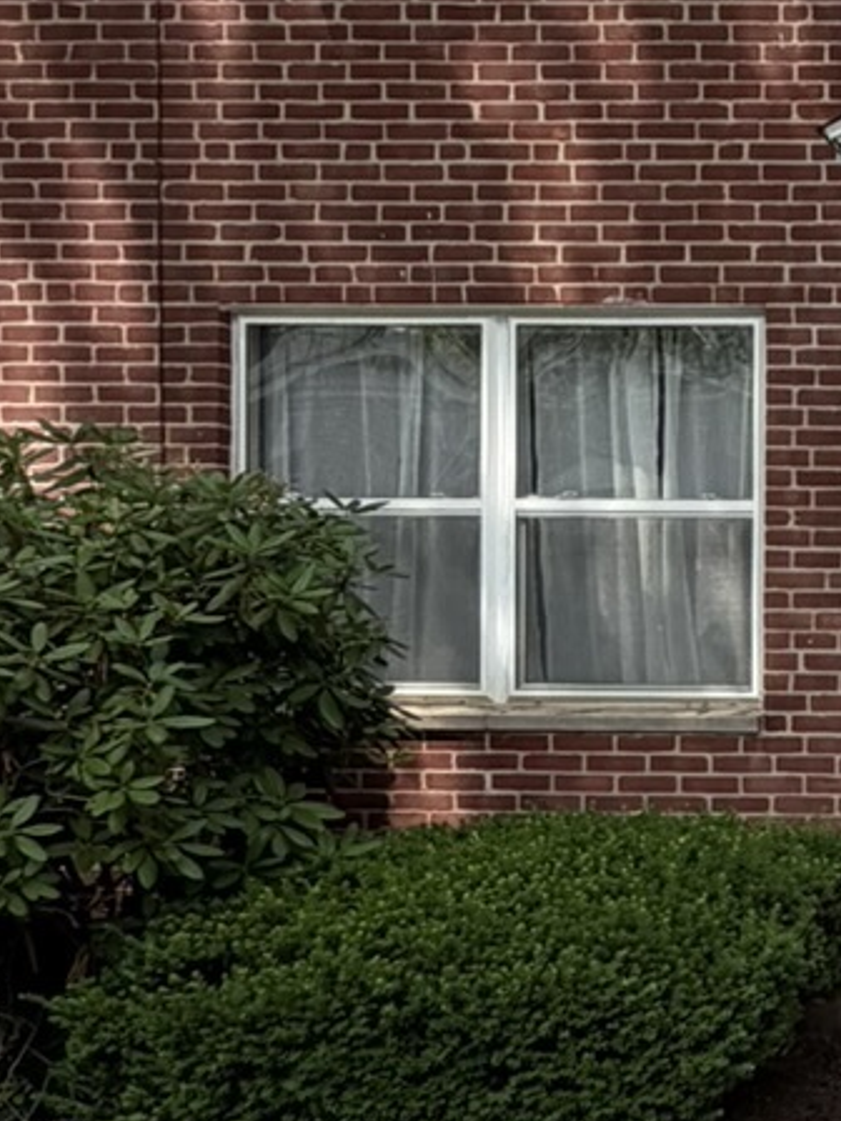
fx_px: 2073
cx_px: 1347
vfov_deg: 30.2
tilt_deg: -1.5
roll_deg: +0.1
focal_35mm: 64
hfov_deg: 19.3
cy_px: 696
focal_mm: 2.22
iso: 40
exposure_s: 1/679
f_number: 2.2
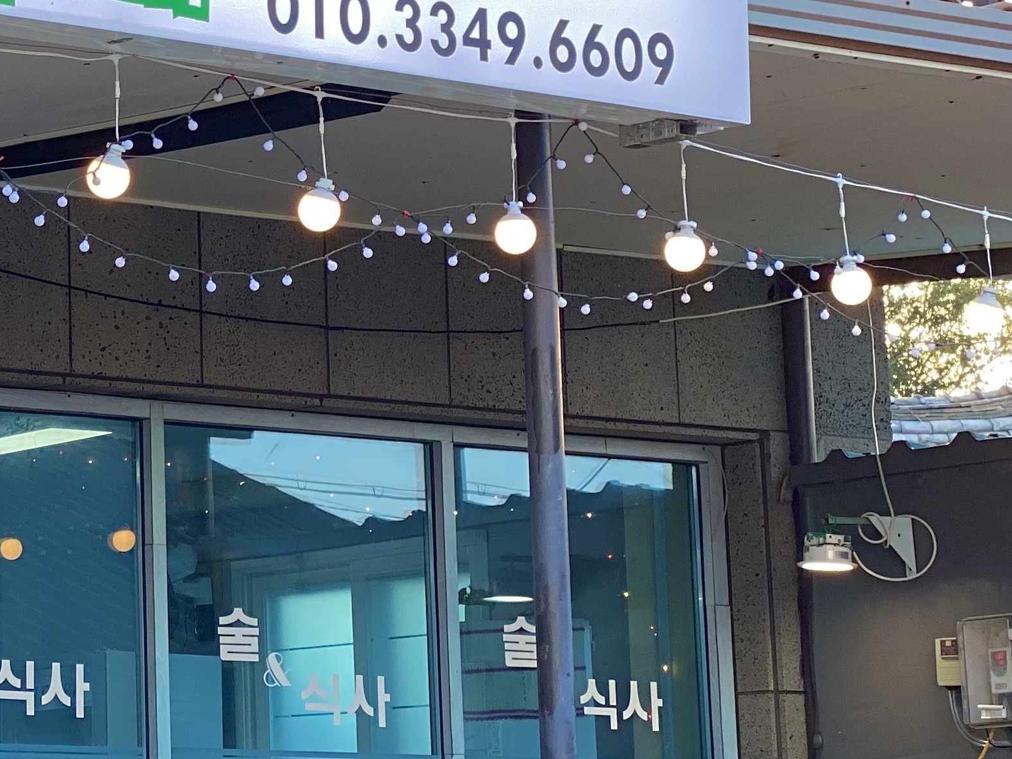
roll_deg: +0.5
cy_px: 215
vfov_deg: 11.0
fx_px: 3917
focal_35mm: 134
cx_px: -126
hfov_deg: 14.4
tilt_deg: +10.5
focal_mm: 6
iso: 25
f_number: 2
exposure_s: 1/120
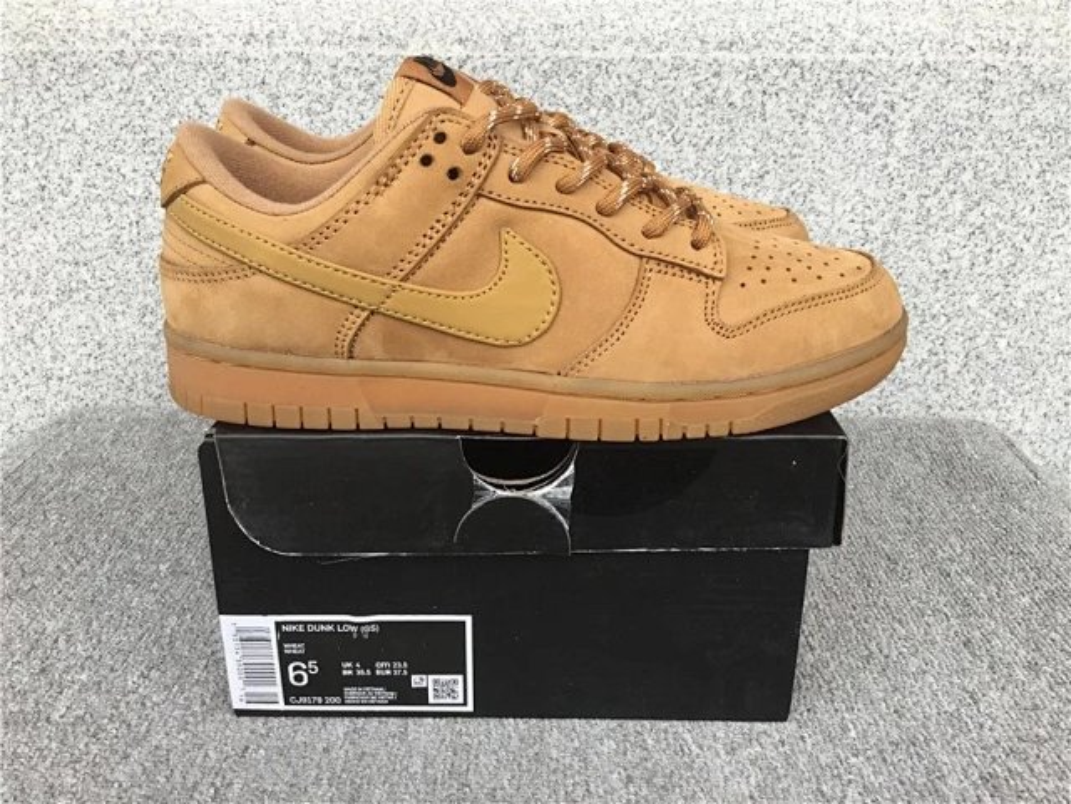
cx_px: 536
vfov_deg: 45.4
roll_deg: -0.5
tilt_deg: -19.6
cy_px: 402
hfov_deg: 58.4
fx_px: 959
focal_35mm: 31
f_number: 2.4
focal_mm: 3.3
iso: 40
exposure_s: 1/100
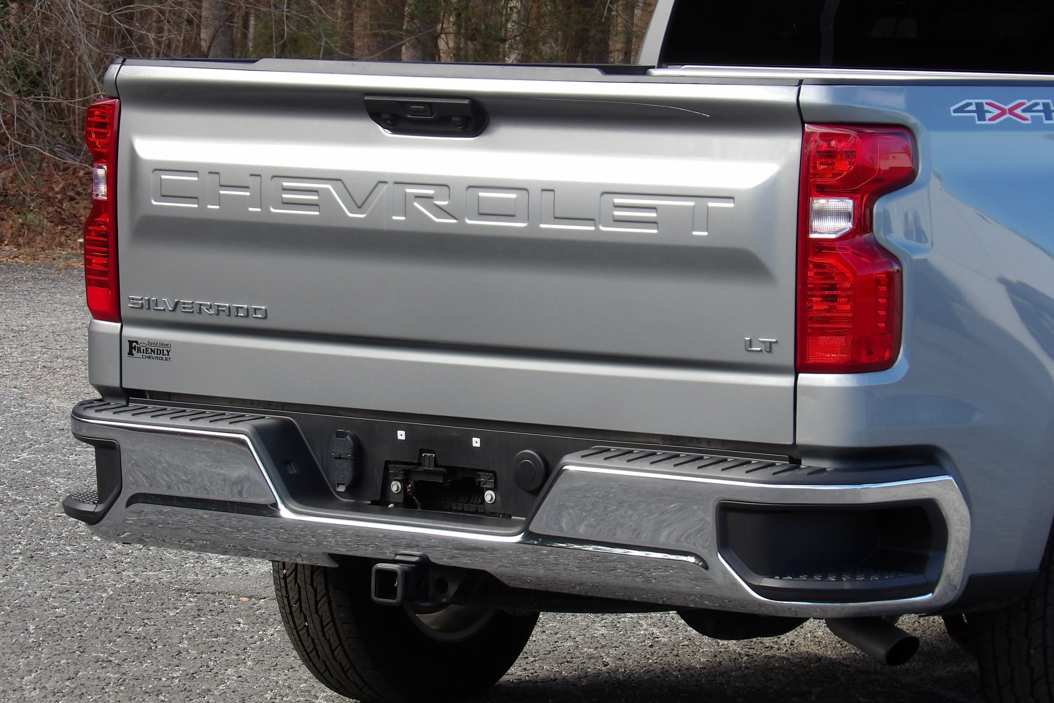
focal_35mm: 149
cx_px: 528
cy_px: 344
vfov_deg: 9.2
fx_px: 4362
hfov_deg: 13.8
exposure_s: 1/188
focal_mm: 25.6
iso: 100
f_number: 4.3
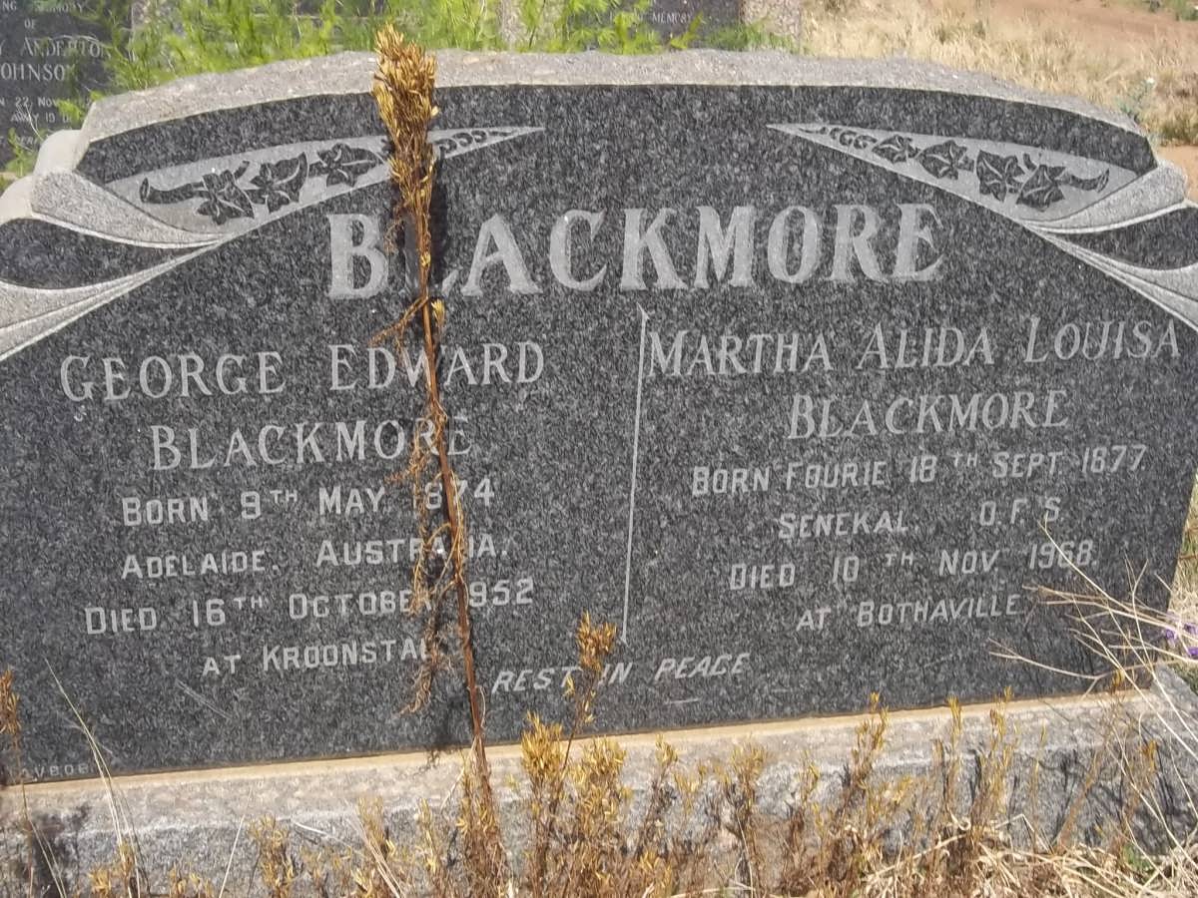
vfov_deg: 29.1
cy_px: 449
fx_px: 1730
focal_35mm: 50
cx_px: 599
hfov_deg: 38.2
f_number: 7
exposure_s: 1/250
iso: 80
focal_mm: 8.8
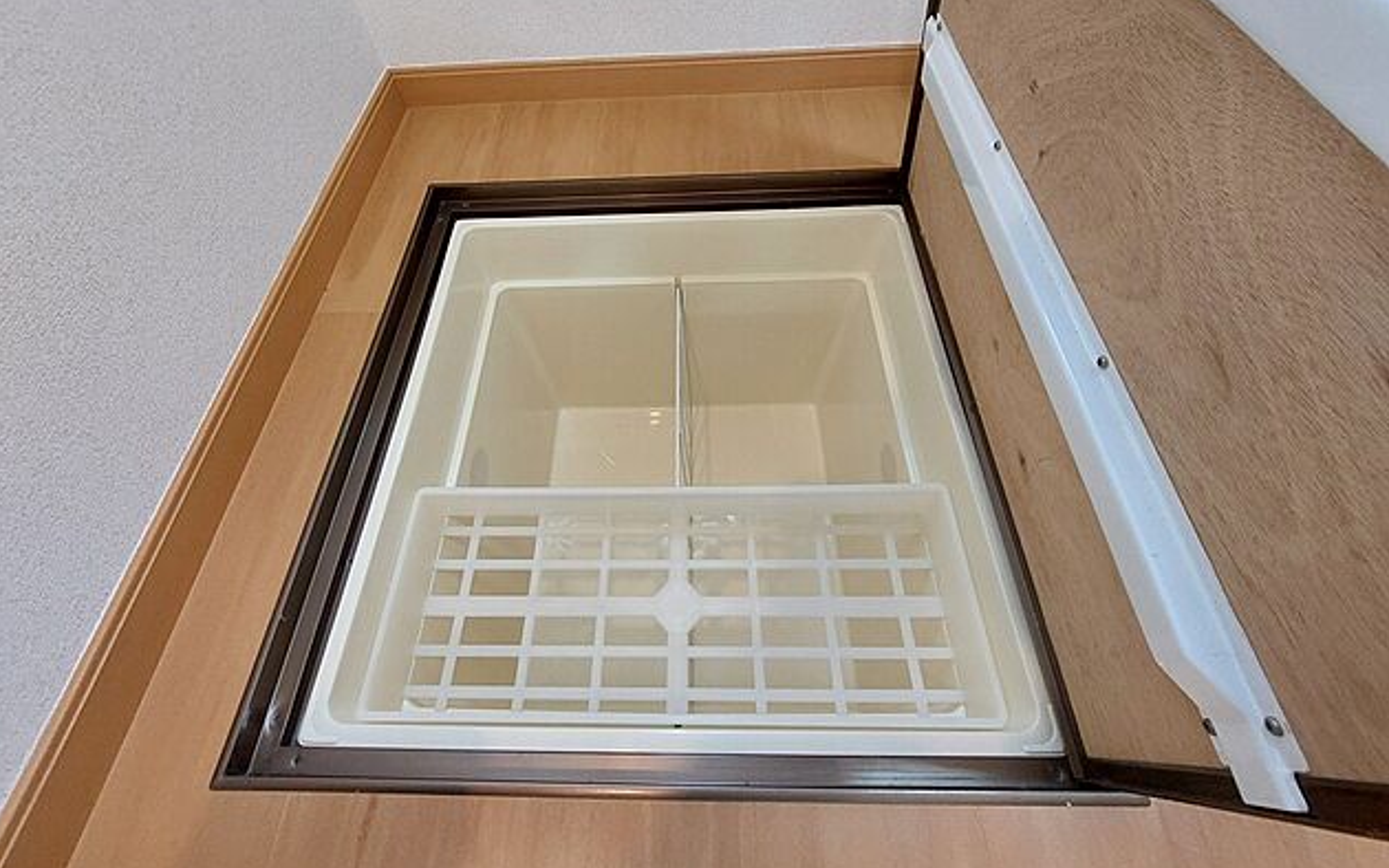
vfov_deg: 78.1
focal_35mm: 14
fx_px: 530
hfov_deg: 105.3
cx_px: 686
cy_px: 366
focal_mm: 1.74
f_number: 2.2
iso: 400
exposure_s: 1/60
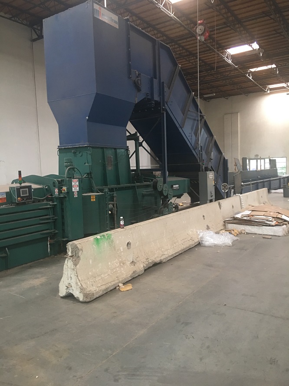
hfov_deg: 48.2
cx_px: 144
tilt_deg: -4.2
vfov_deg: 61.7
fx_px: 323
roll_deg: +1.3
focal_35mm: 29
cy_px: 193
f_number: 2.2
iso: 80
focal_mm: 4.15
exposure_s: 1/10
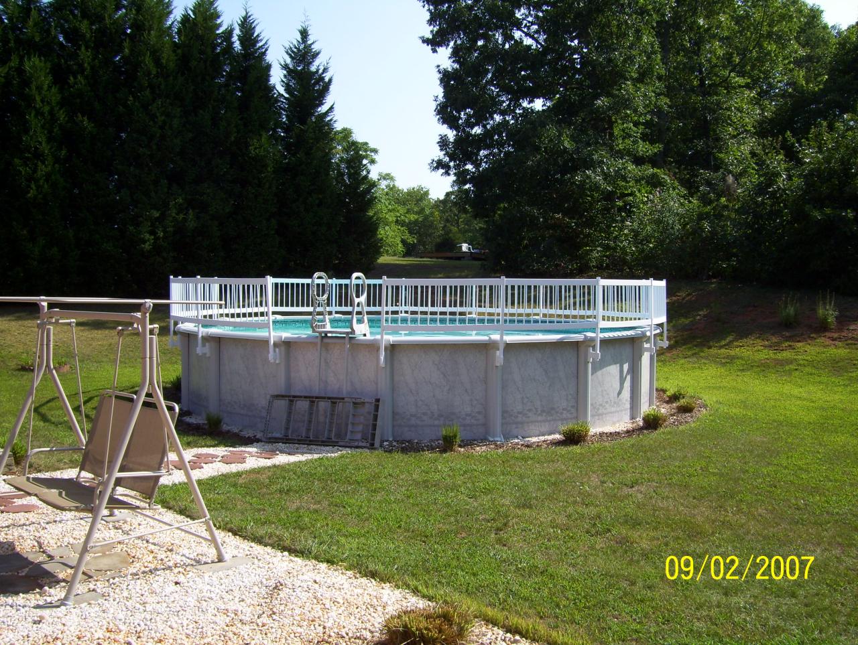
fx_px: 893
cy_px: 322
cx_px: 429
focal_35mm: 36
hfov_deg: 51.3
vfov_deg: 39.7
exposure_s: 1/320
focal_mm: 6
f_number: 4.8
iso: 80
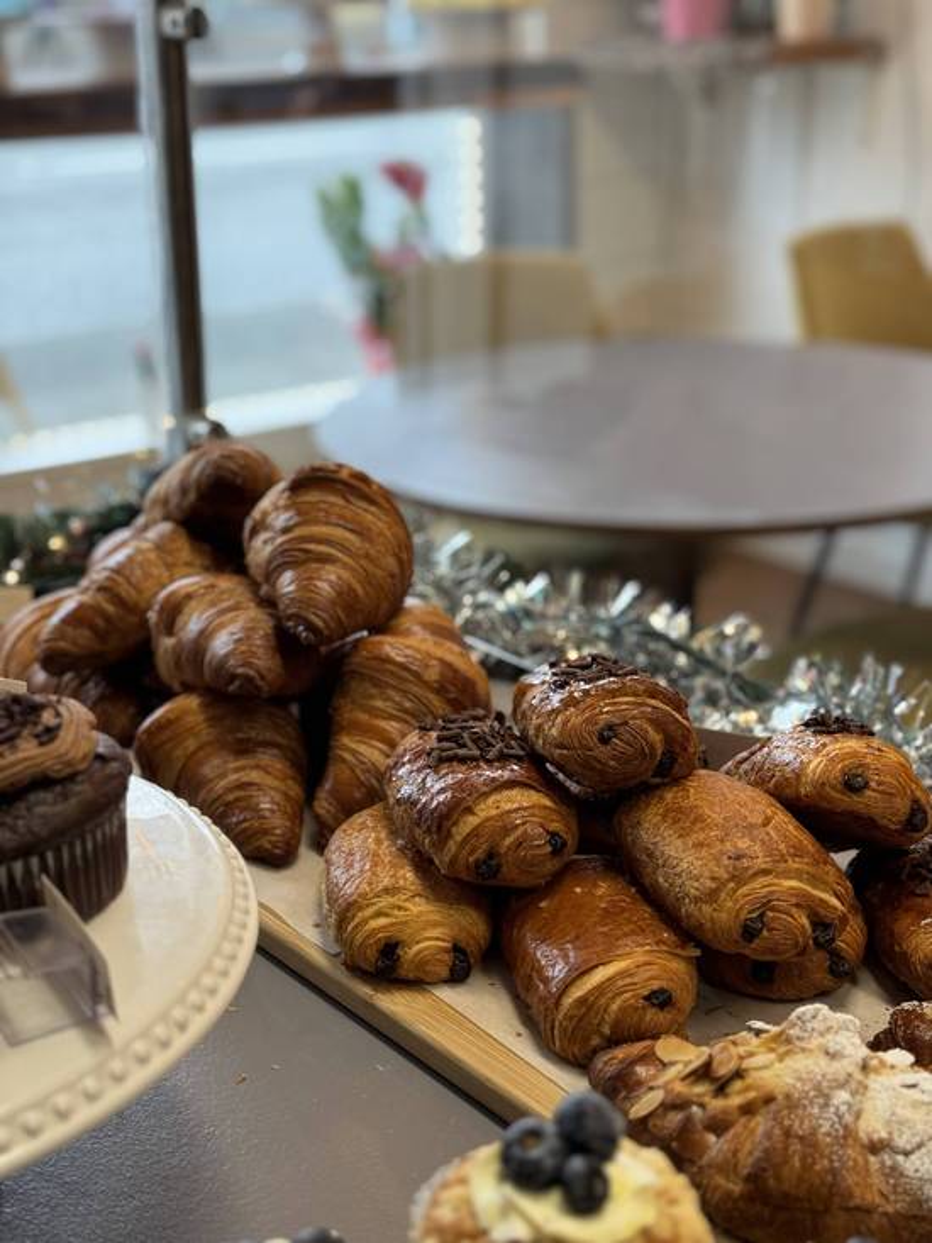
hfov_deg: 30.3
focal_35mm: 48
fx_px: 1723
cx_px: 466
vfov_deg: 39.7
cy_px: 622
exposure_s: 1/120
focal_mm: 6.76
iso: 100
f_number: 1.78
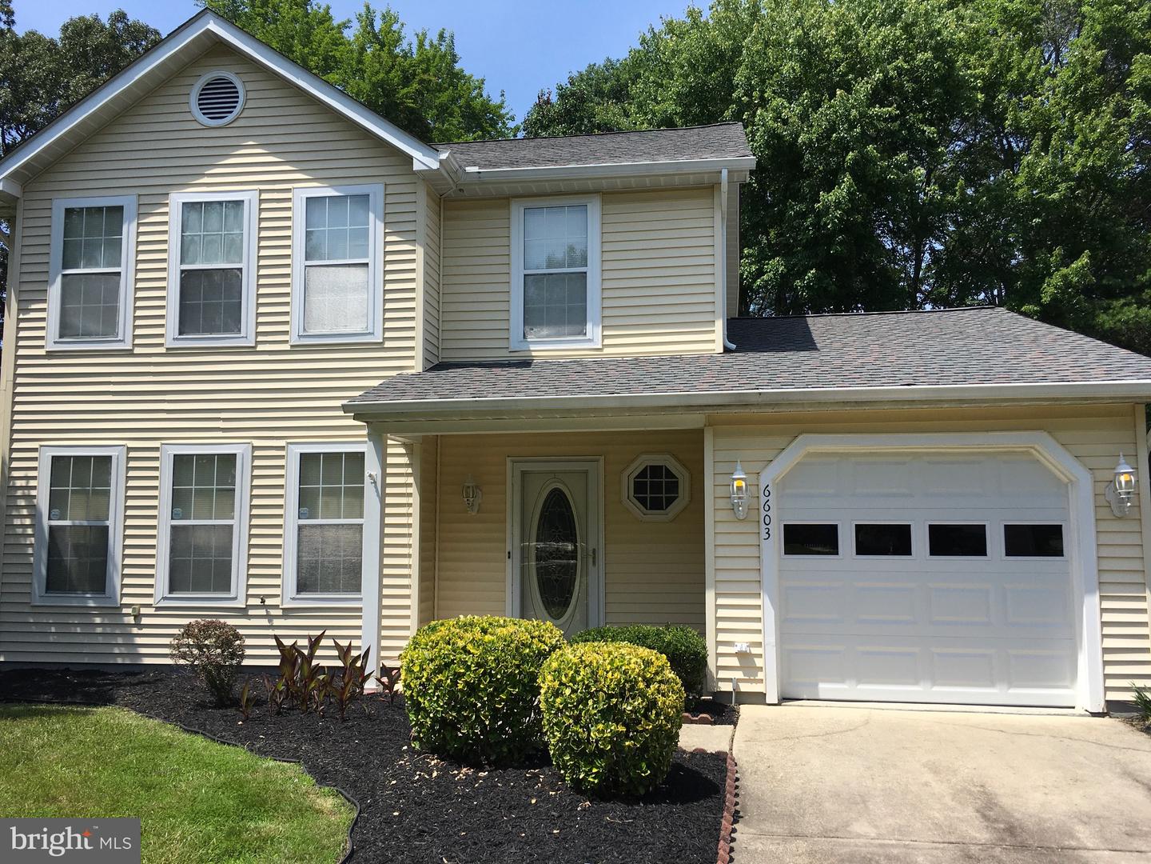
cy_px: 432
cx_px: 576
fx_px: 964
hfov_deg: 61.7
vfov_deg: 48.2
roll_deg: +0.0
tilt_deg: +6.8
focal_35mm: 29
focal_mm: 4.15
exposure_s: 1/1709
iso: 25
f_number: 2.2
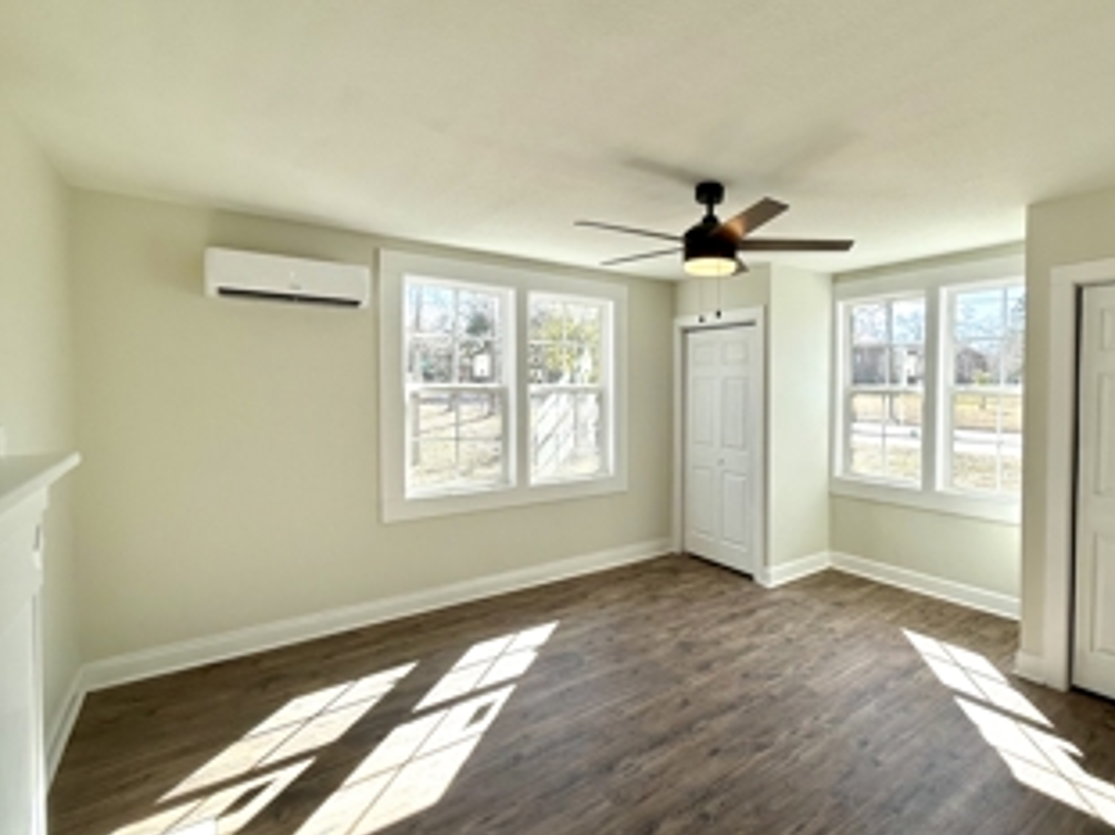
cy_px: 409
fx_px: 580
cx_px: 681
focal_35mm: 18
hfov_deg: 86.4
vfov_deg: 71.5
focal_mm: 2.22
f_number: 2.2
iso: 64
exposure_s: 1/554
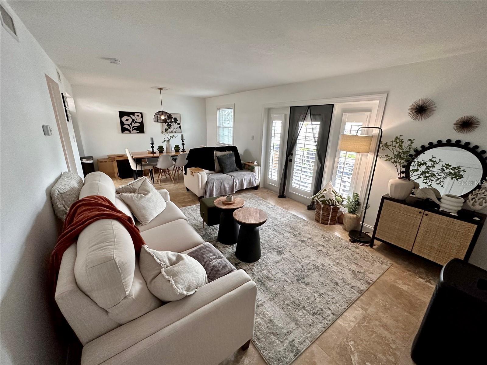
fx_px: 197
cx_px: 244
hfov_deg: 102.1
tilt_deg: -17.7
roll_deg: -2.4
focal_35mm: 14
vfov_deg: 85.7
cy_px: 182
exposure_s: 1/120
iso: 320
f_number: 2.2
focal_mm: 2.22
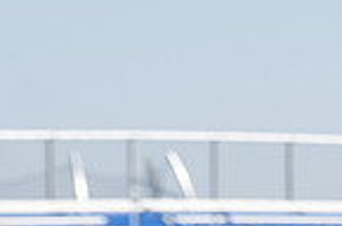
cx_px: 269
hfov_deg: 3.5
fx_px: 5517
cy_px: 485
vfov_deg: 2.3
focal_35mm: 582
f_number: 4
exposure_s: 1/1000
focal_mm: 125
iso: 200
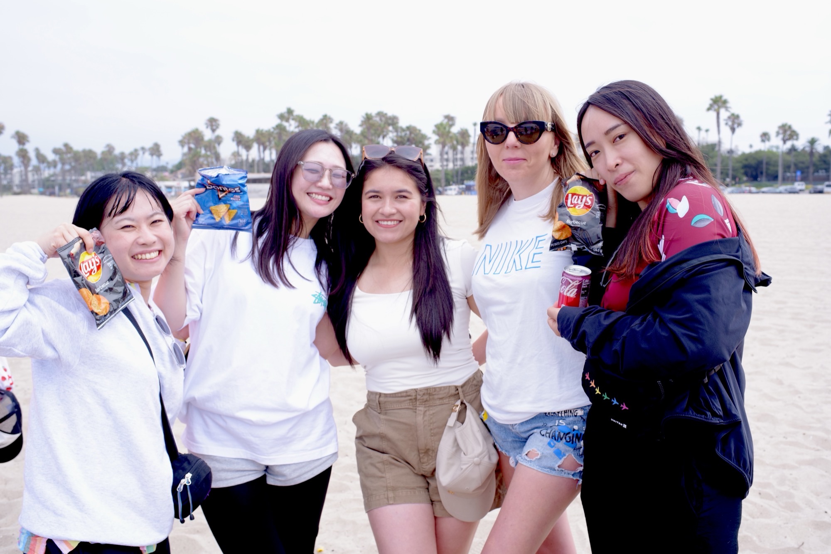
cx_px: 416
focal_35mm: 35
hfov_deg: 54.4
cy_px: 277
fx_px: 808
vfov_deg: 37.8
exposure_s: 1/200
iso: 400
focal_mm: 35
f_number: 8
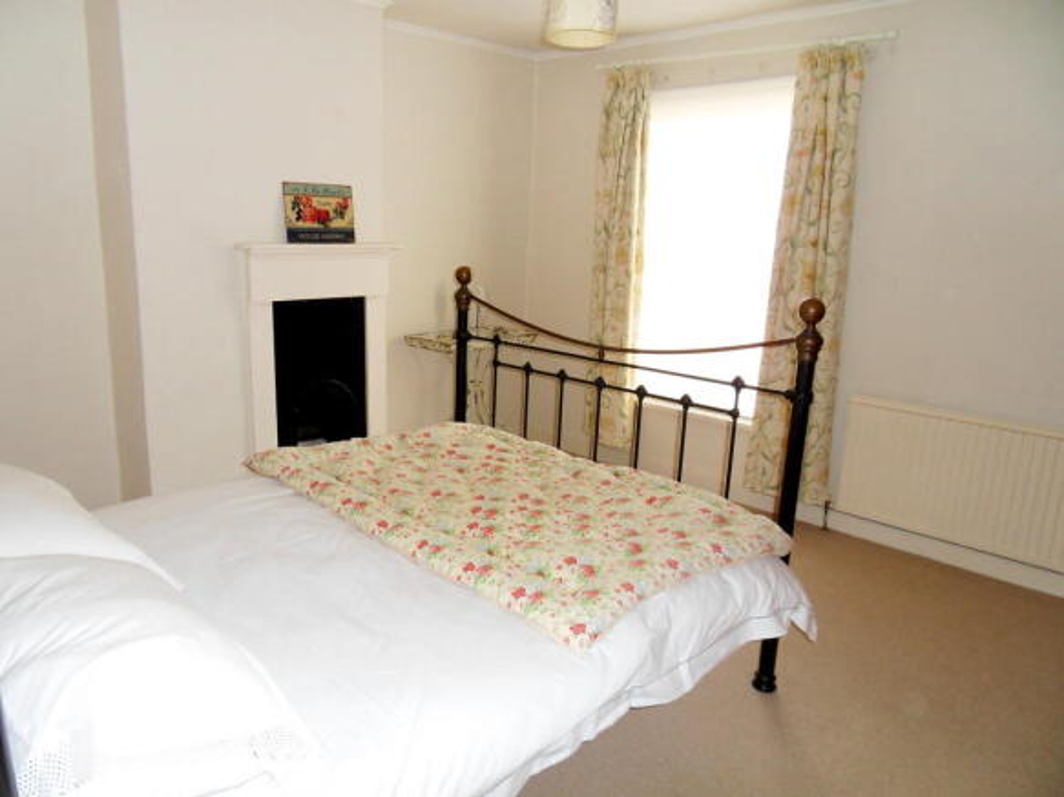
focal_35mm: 24
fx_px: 738
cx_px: 532
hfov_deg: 71.6
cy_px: 398
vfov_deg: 56.8
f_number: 3.3
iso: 200
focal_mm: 4.2
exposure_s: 1/30
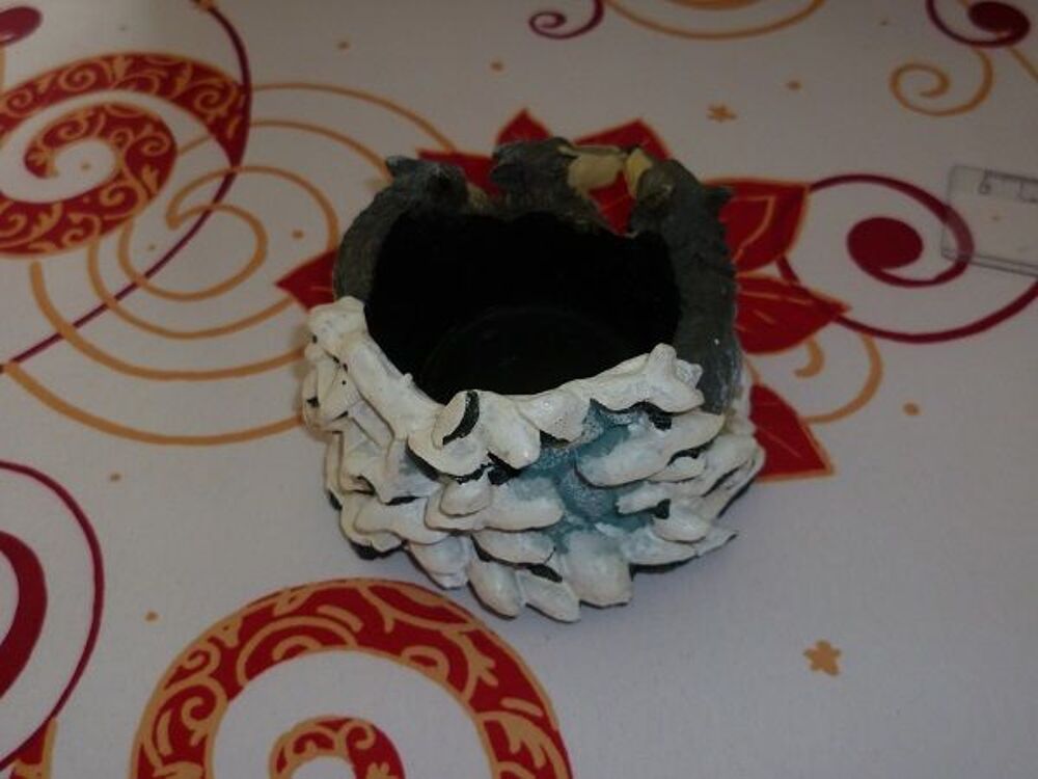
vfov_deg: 38.7
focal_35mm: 37
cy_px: 390
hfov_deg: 50.1
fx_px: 1109
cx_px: 519
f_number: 3.1
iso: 160
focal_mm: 6.6
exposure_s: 1/30
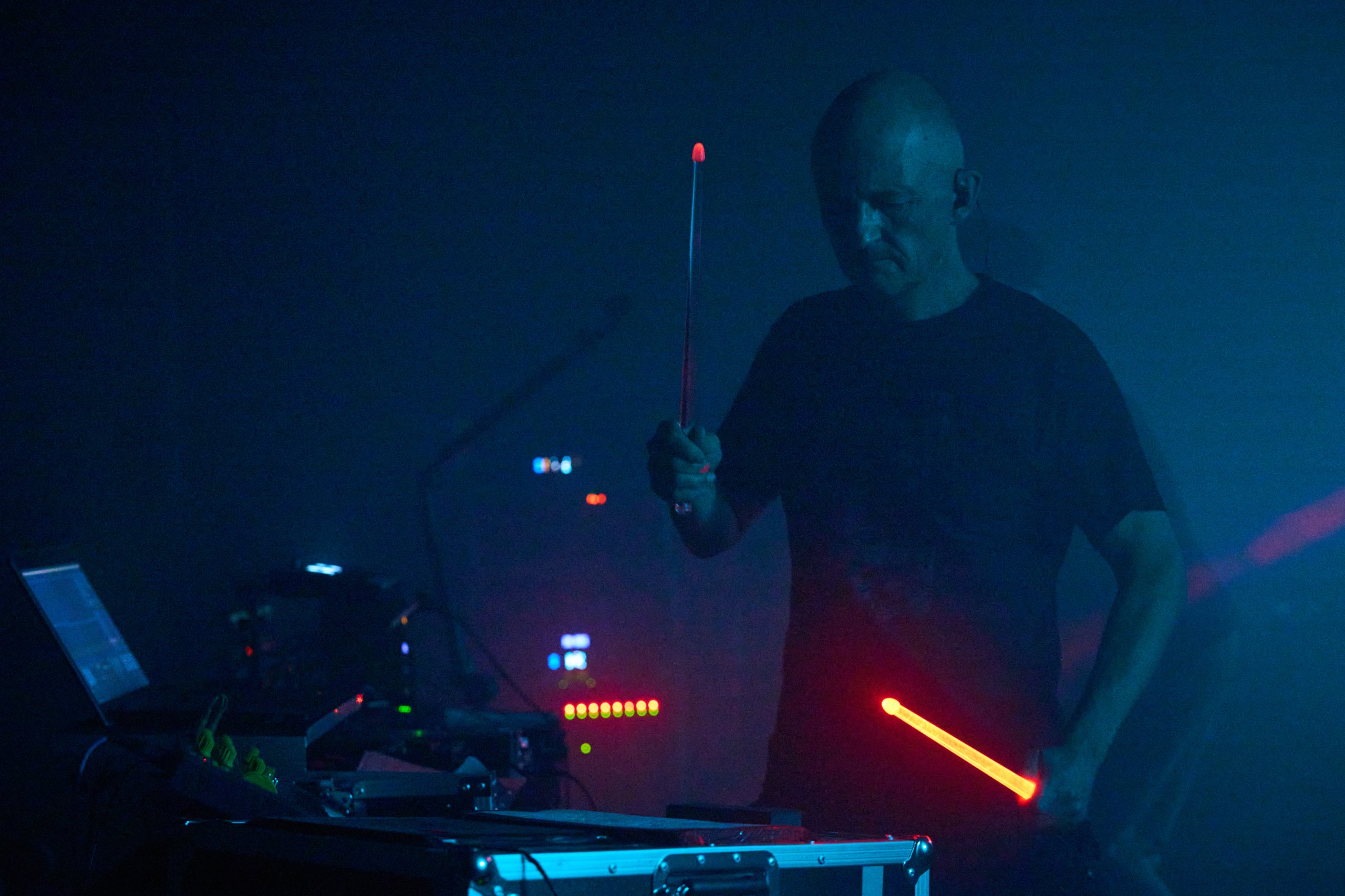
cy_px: 448
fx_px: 2615
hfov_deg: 28.8
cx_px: 672
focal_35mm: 70
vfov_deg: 19.5
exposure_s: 1/250
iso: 12800
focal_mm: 70
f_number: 4
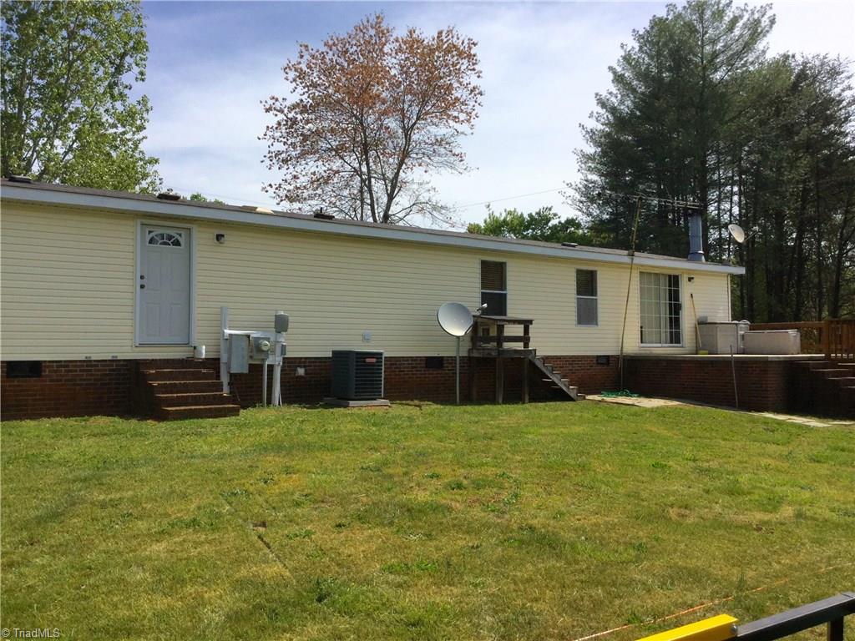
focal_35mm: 31
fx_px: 766
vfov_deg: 45.4
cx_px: 428
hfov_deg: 58.4
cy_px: 320
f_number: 2.4
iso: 25
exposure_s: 1/2203
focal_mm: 3.3
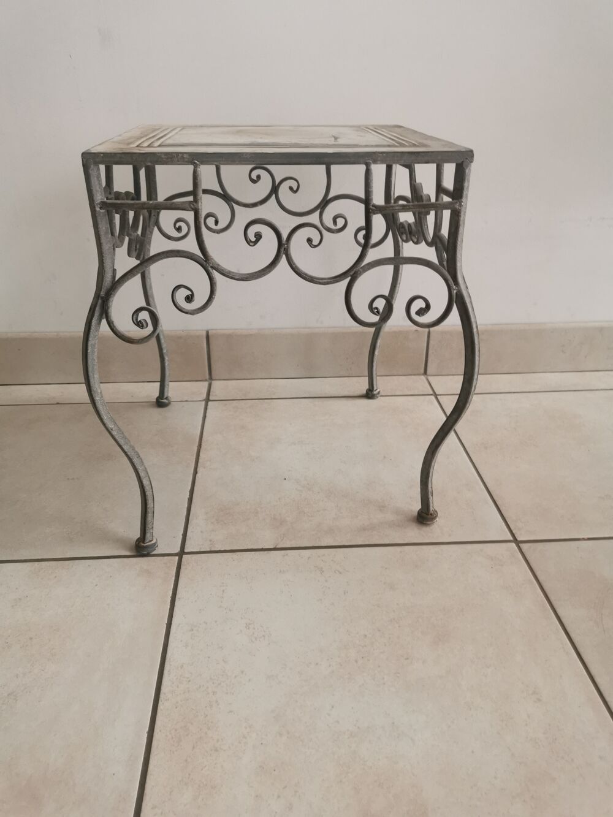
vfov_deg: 65.3
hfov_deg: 51.4
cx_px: 306
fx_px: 637
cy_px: 408
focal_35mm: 27
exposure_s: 1/33.3
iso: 320
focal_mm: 5.58
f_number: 1.8
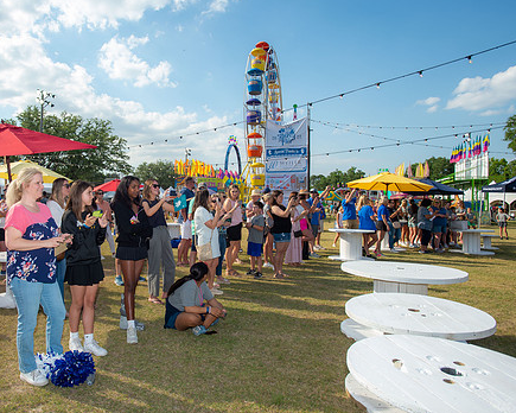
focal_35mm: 25
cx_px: 179
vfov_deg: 56.8
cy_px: 203
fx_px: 382
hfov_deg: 66.6
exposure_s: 1/200
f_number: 5.6
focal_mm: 20
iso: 100
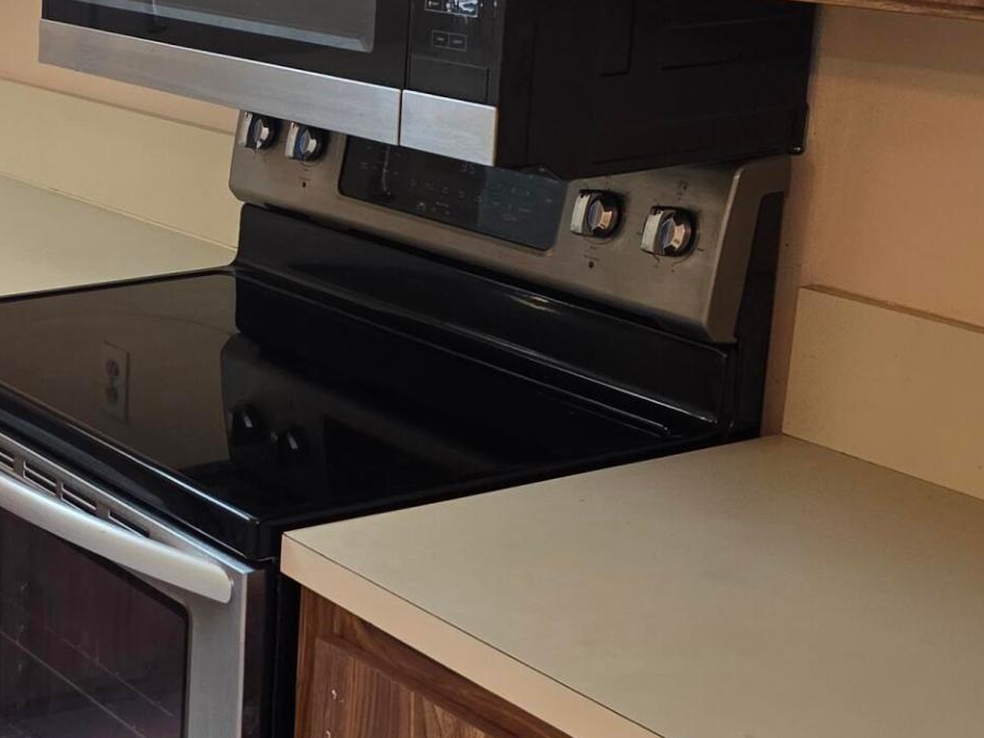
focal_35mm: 72
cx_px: -106
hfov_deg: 25.1
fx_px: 2047
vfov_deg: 20.4
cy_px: 248
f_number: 1.7
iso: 200
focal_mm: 6.25
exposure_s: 1/120
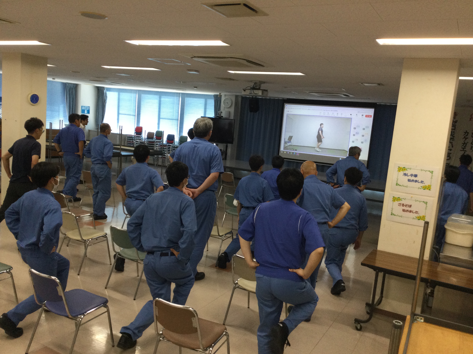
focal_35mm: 31
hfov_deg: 58.4
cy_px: 177
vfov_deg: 45.4
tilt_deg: -7.6
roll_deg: -6.0
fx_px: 424
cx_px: 236
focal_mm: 3.3
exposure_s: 1/30
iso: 32
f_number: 2.4
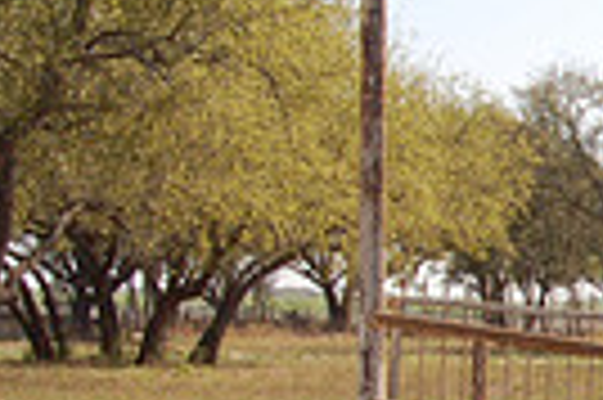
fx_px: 3045
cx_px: 1040
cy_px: 328
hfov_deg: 10.7
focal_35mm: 182
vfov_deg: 7.5
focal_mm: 28
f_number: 22
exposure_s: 1/160
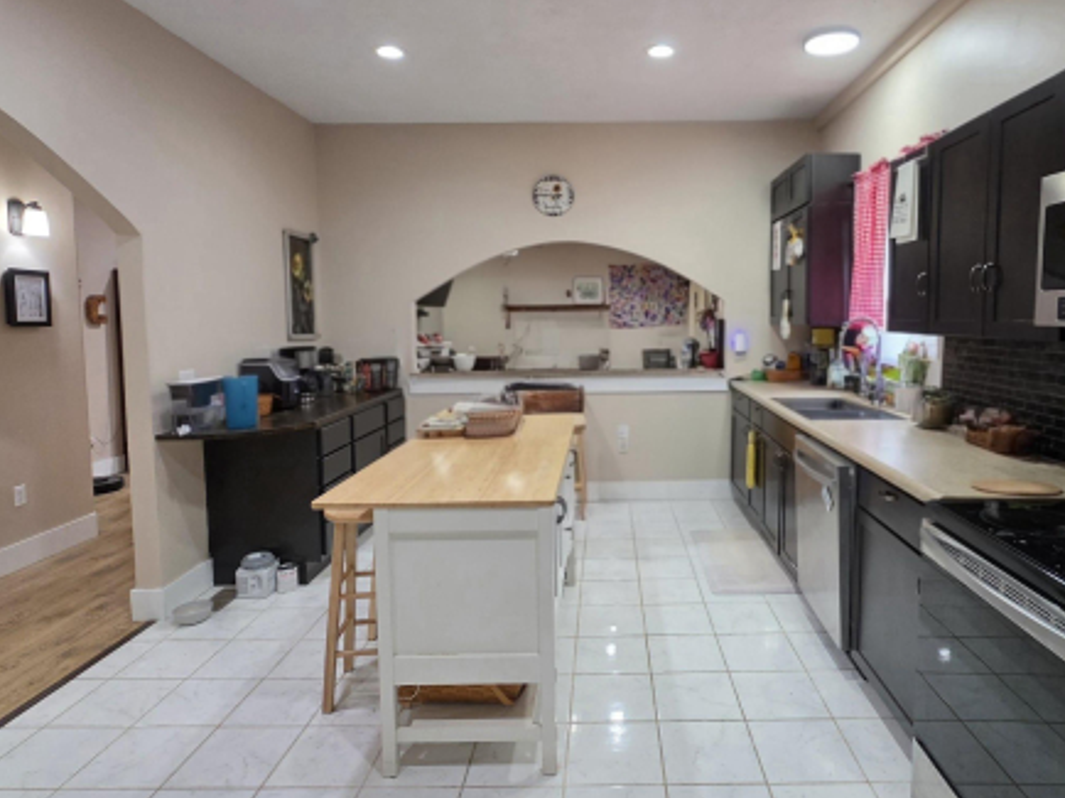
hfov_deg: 81.4
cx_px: 602
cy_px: 366
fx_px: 615
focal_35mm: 20
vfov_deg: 65.8
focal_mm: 2.2
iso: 250
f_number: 1.9
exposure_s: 1/120
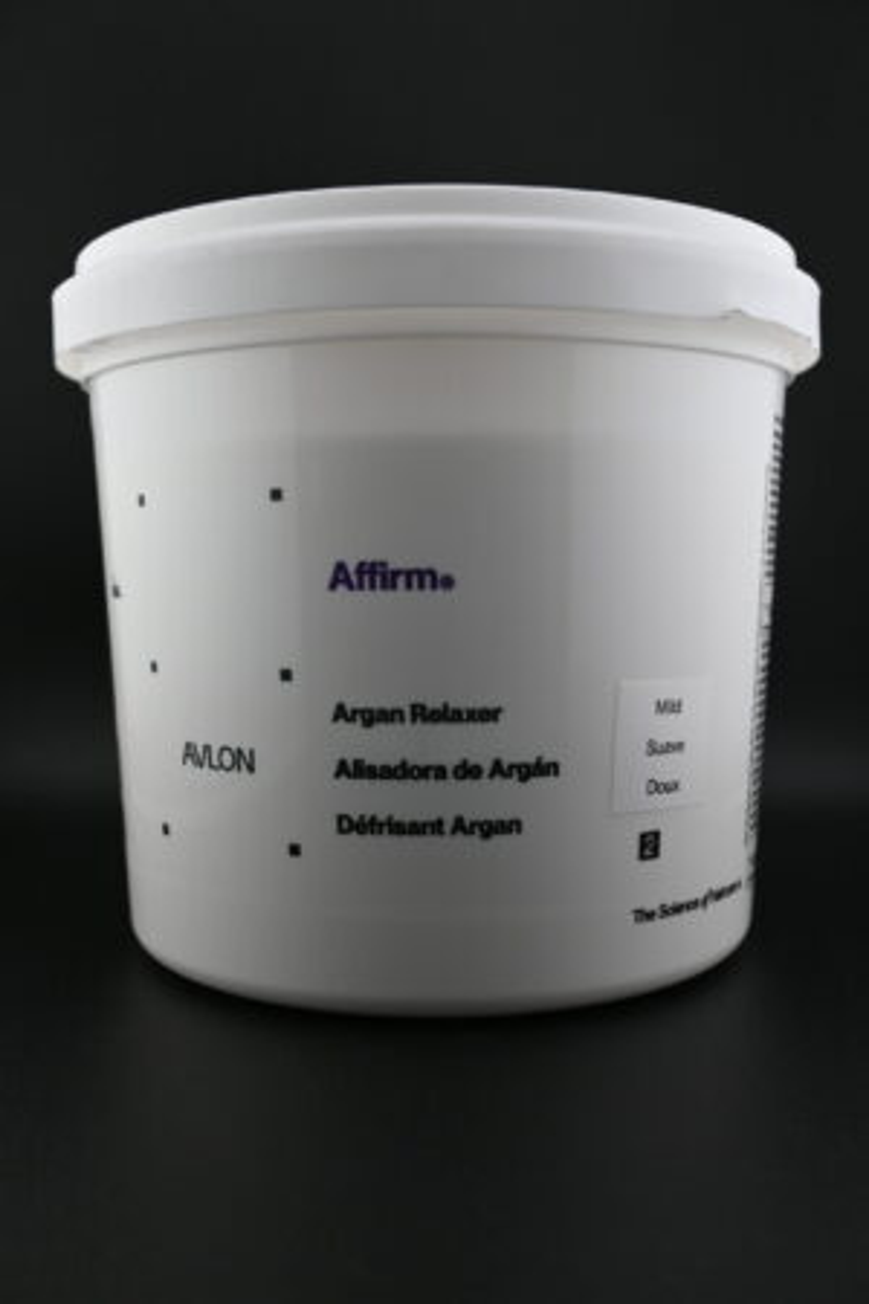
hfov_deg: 38.4
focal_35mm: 34
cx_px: 434
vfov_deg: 55.1
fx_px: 1249
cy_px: 652
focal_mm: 23
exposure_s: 1/250
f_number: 5.6
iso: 200
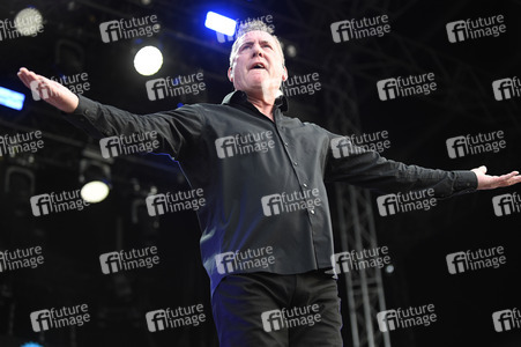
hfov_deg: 28.9
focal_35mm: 70
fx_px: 1012
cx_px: 260
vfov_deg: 19.4
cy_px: 174
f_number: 3.2
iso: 320
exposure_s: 1/400
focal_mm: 70
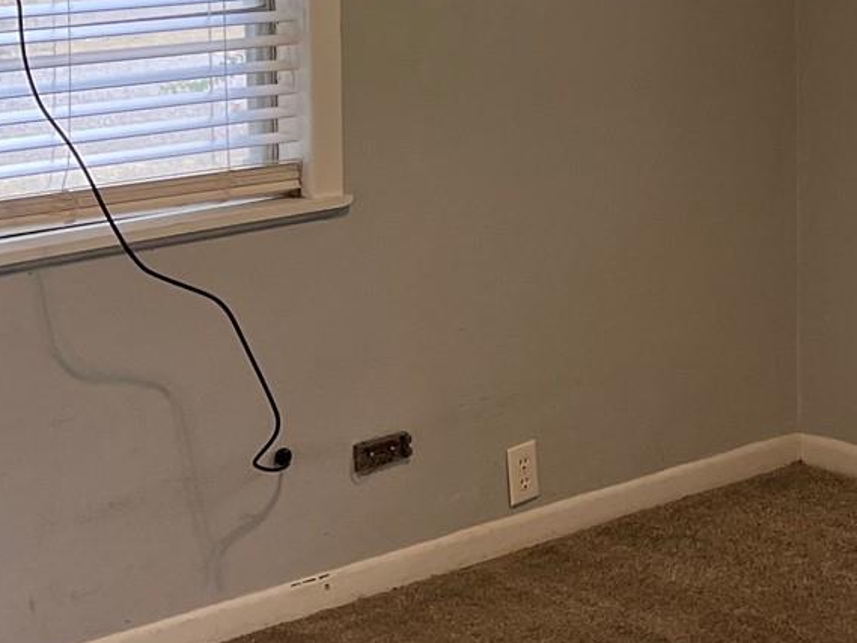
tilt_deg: -4.1
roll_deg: +0.2
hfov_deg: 20.8
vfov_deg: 15.9
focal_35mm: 90
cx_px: 929
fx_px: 2229
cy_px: -89
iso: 125
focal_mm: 5.1
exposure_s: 1/120
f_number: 1.6
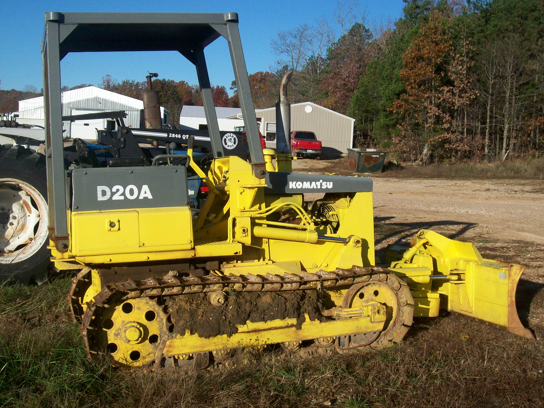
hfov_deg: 42.1
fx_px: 707
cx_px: 272
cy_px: 204
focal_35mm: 45
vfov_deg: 32.2
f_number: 5.4
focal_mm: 7.6
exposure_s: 1/591
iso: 80
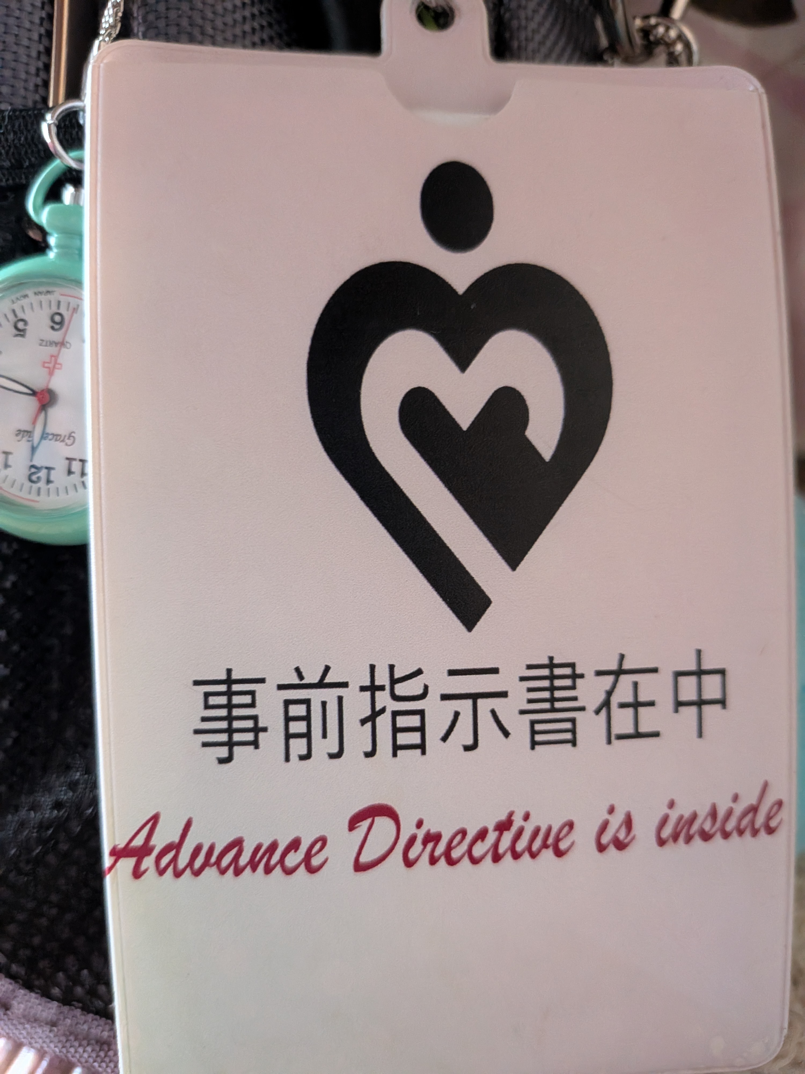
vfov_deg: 71.6
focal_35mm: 24
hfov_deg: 56.8
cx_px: 402
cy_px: 537
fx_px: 744
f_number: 1.7
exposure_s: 1/40
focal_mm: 4.53
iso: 1568
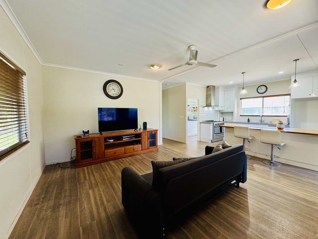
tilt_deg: -2.8
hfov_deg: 102.1
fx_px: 129
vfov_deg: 85.7
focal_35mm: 14
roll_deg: +1.4
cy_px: 120
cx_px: 159
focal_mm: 2.22
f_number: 2.2
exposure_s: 1/50
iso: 160
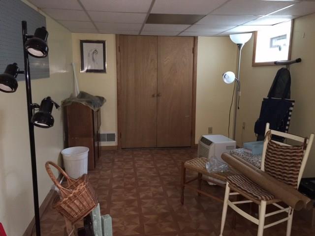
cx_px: 158
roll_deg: -0.5
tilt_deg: -7.8
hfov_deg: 61.7
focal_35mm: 29
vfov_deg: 48.2
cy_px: 118
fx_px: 264
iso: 250
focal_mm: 4.15
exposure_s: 1/16
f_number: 2.2
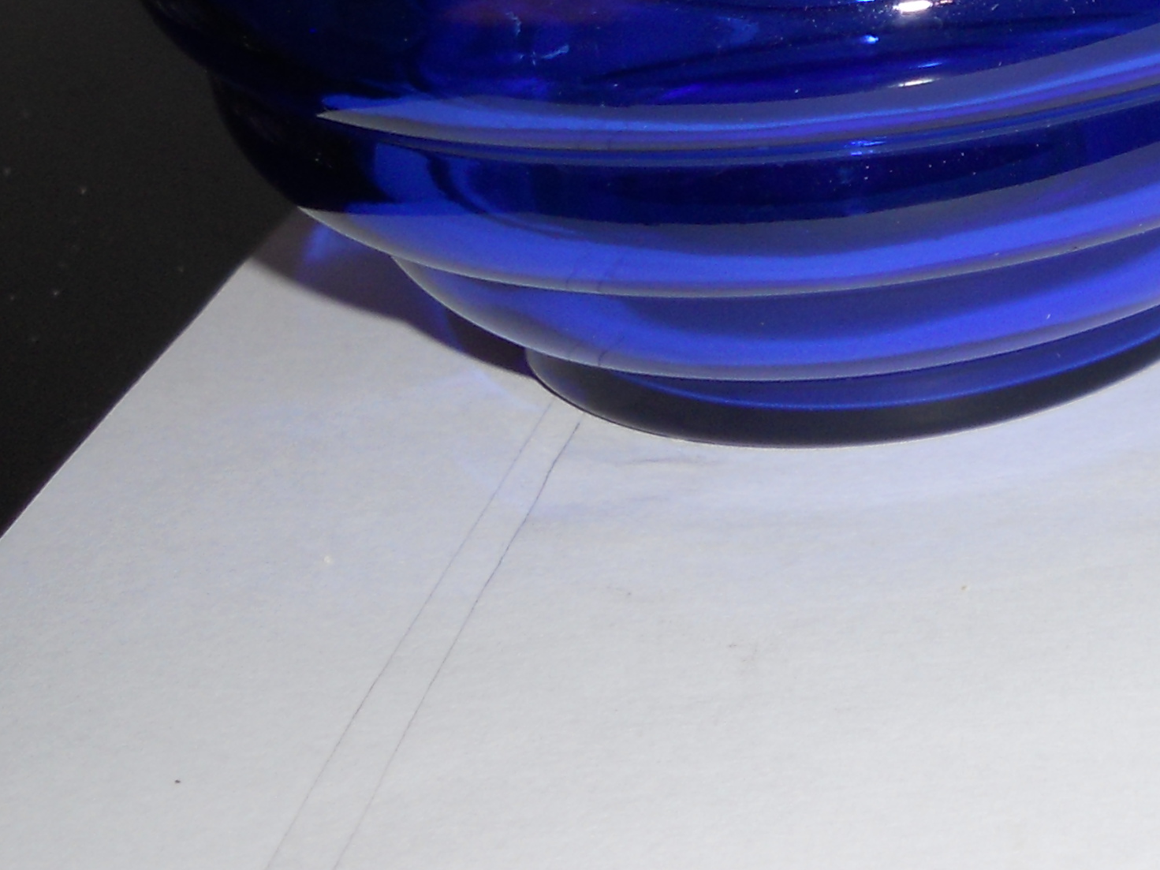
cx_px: 1438
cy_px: -293
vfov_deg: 16.0
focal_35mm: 87
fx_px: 2915
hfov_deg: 20.8
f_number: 8.8
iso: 80
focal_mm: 5.8
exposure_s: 1/25
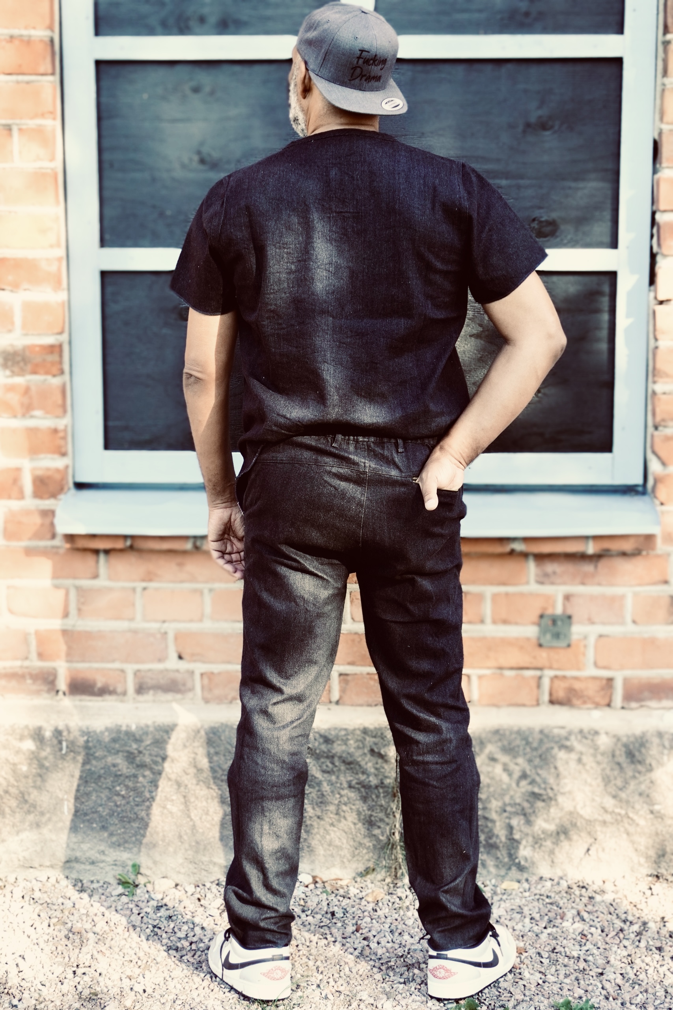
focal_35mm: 51
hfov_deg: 26.5
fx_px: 1430
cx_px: 336
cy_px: 505
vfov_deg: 38.9
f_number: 5
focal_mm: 34
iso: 400
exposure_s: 1/160
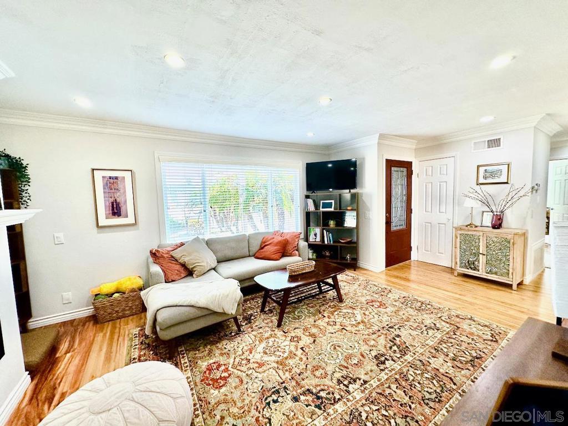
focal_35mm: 14
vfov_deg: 85.7
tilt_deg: -5.0
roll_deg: +1.9
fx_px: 230
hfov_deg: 102.1
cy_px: 213
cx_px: 284
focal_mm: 2.22
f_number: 2.2
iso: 160
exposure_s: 1/120
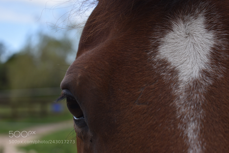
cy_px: 76
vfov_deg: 18.9
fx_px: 458
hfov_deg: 28.1
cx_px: 114
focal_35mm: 72
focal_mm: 48
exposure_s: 1/320
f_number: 5.3
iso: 100
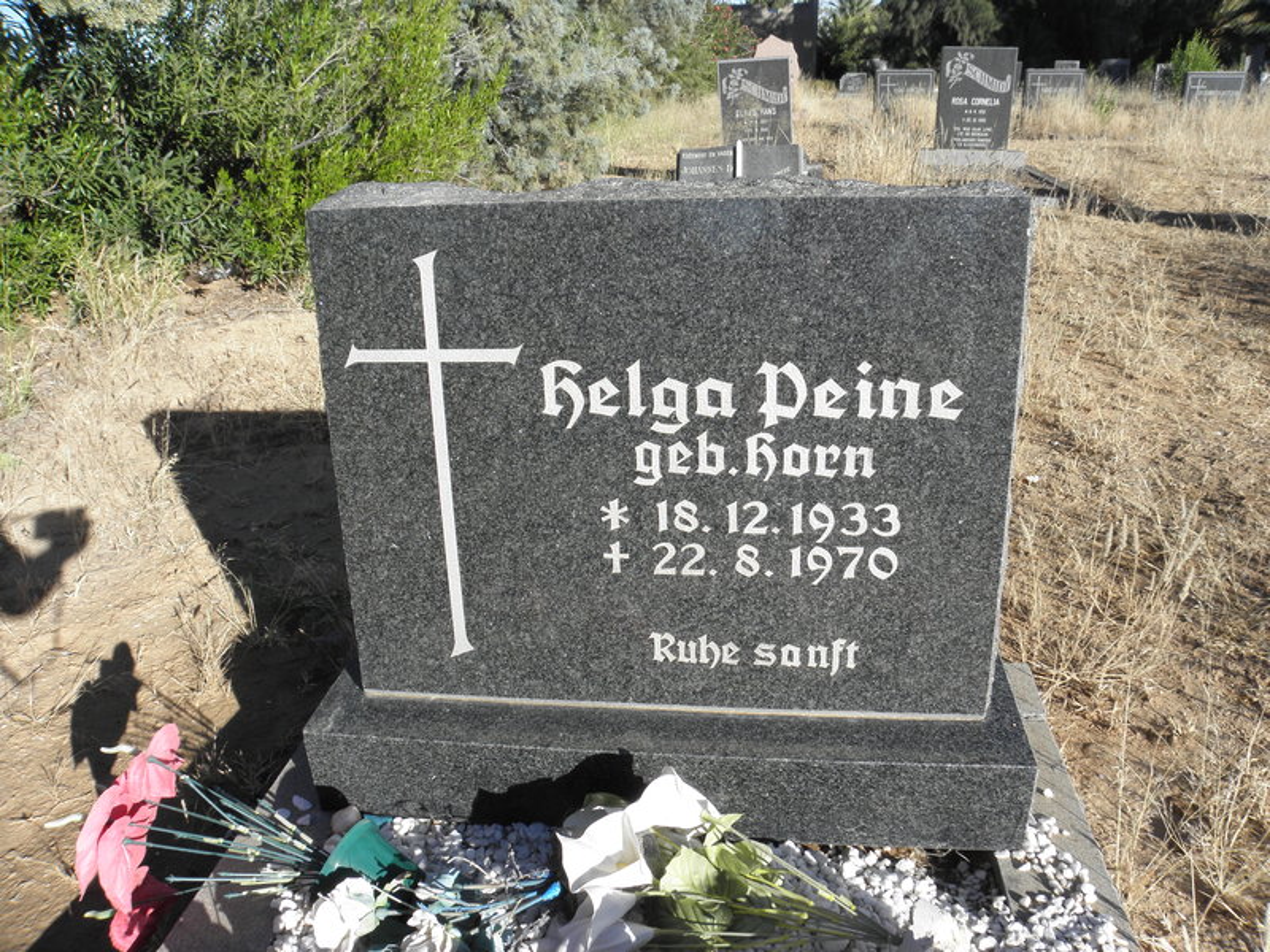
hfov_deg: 67.3
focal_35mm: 26
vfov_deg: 53.1
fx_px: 954
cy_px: 476
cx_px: 635
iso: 64
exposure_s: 1/160
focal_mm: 4.6
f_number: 5.6
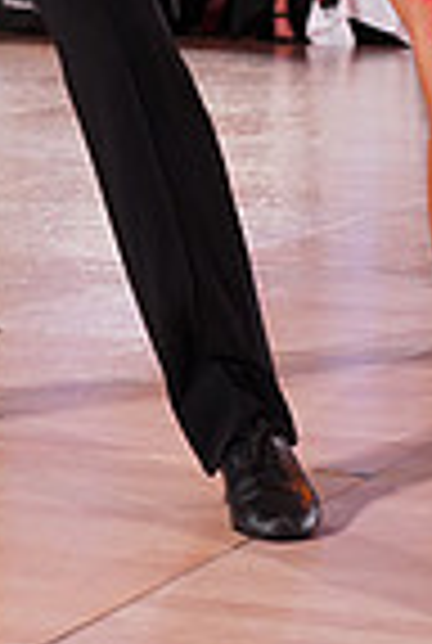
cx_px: 11
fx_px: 3045
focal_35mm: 170
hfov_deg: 8.1
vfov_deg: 11.4
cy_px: -392
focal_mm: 42
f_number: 5
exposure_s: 1/160
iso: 1600
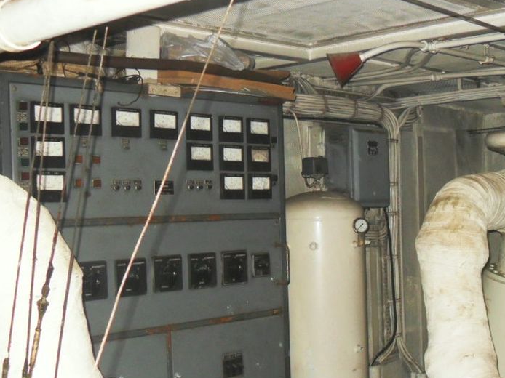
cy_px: 241
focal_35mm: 59
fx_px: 860
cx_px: 390
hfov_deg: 32.0
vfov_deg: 24.7
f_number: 2.8
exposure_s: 1/45
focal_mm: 6.2
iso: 200
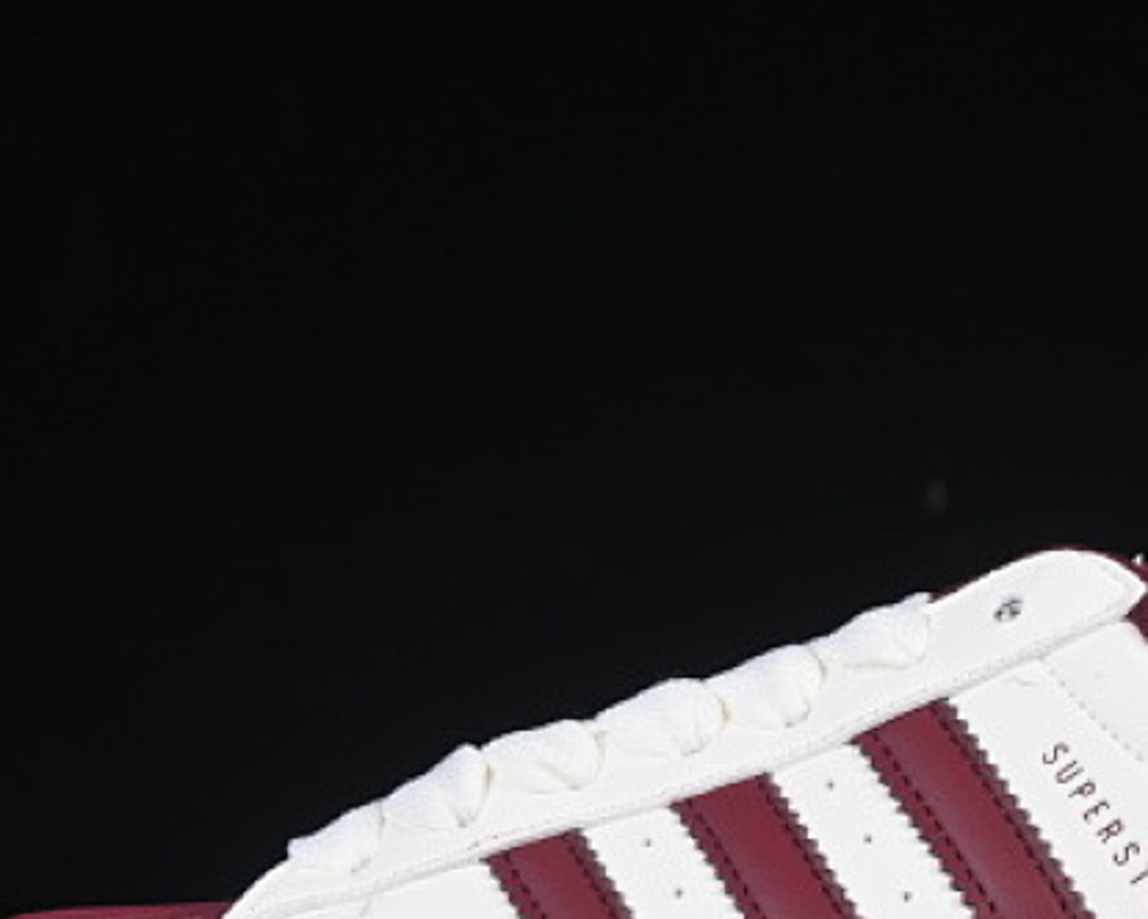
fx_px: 6218
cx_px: 916
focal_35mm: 183
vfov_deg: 8.4
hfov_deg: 10.5
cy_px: 673
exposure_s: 1/80
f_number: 8
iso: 160
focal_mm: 50
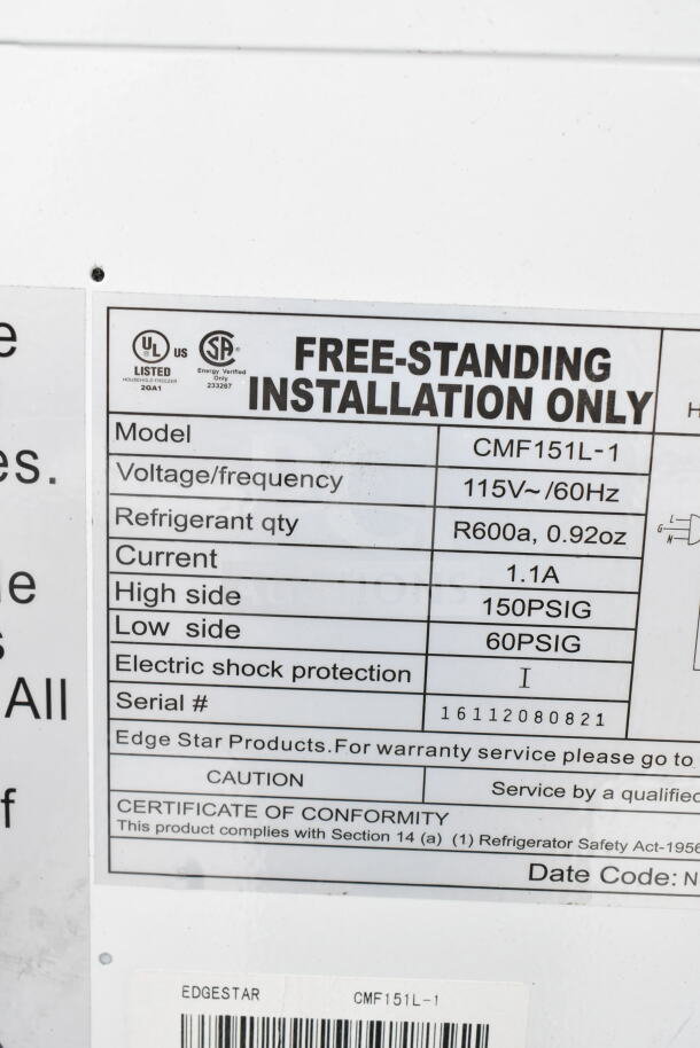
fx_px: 1180
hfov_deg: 33.0
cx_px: 350
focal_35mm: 40
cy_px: 524
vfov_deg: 47.9
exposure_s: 1/200
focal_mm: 27
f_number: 7.1
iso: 1600
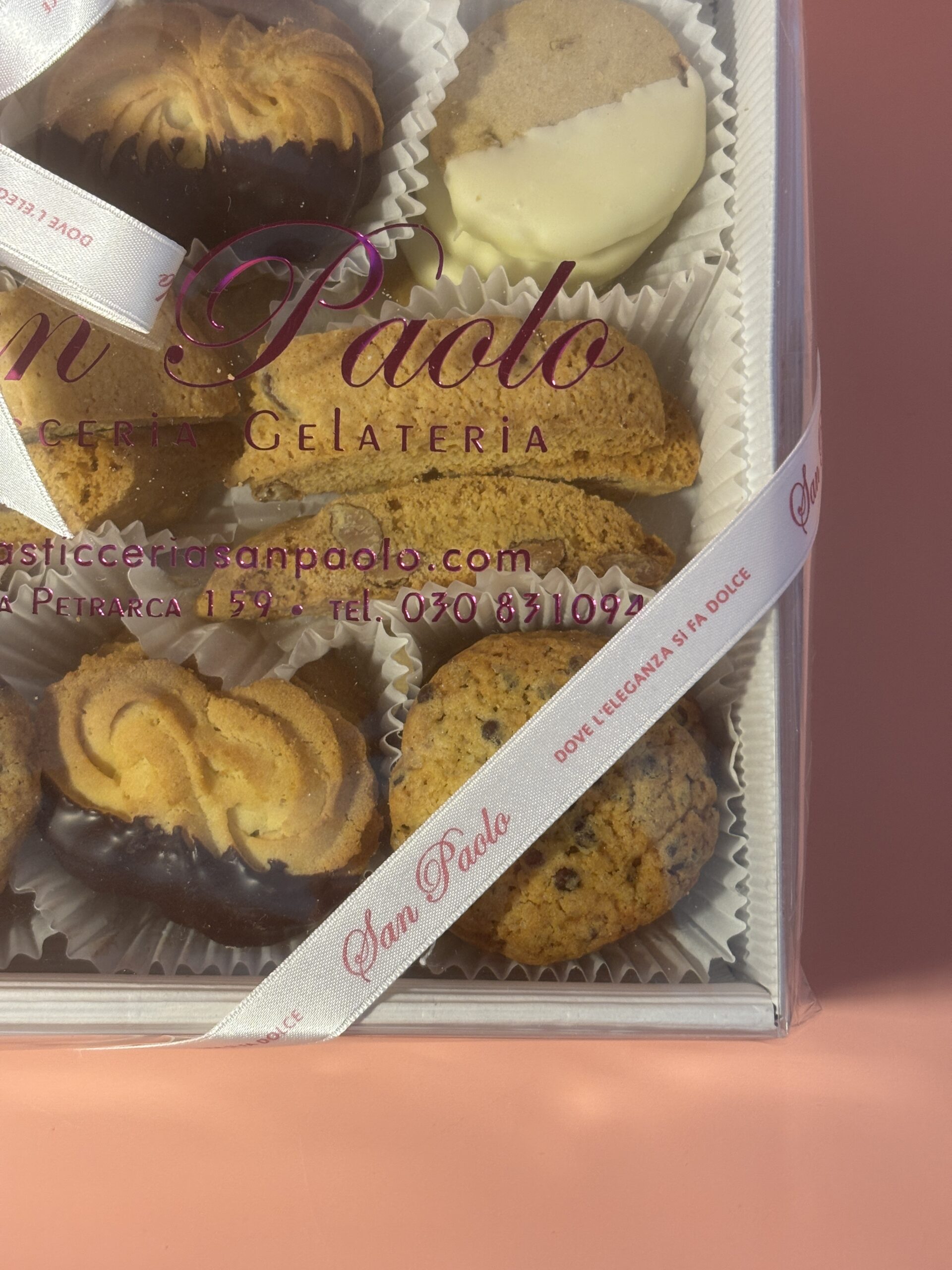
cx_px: 476
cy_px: 635
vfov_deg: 36.8
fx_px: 1907
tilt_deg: -83.6
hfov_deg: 28.0
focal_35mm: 52
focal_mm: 5.96
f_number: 1.6
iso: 100
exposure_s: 1/33
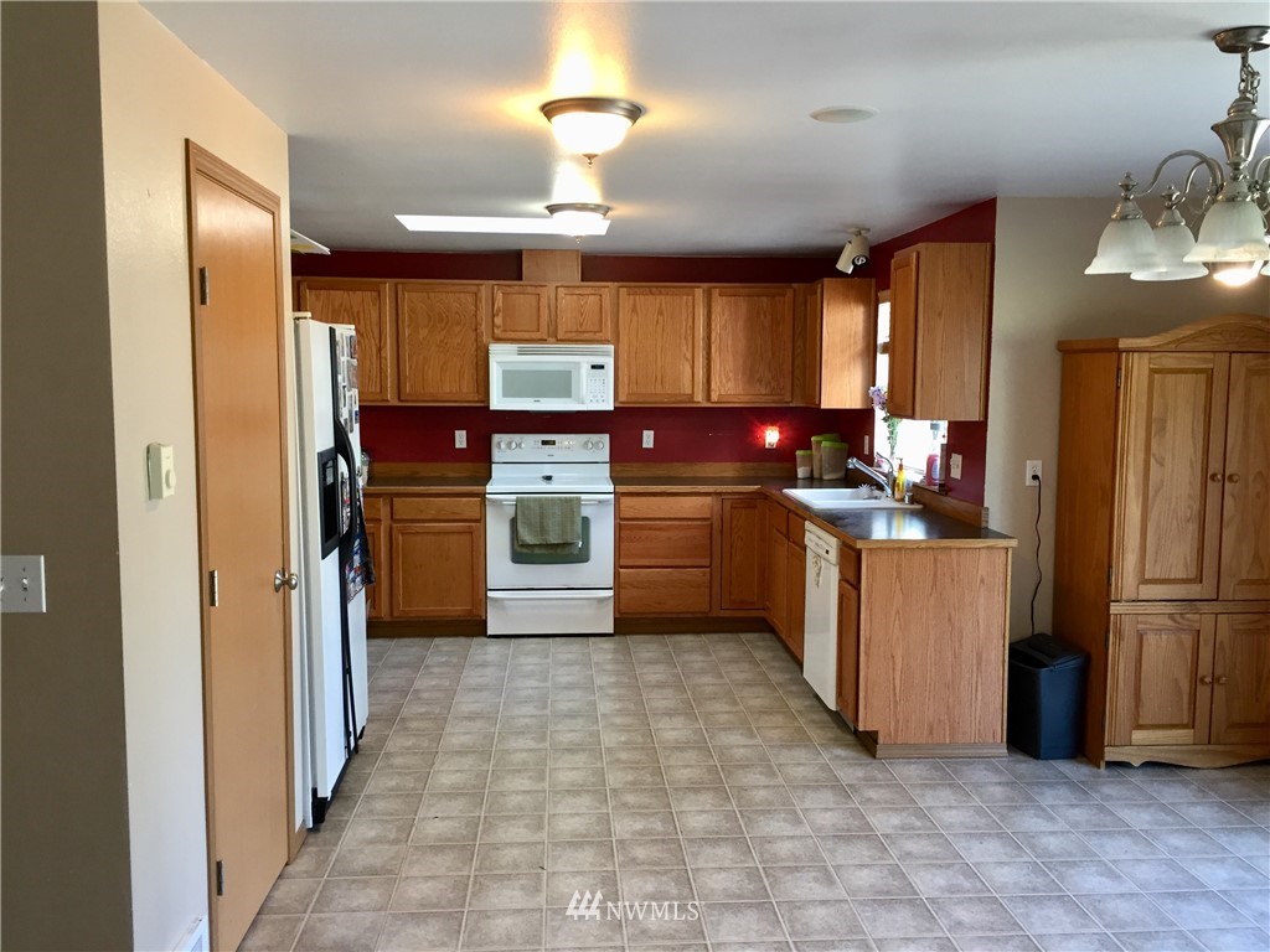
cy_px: 476
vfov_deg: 48.2
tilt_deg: -4.1
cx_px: 635
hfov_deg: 61.7
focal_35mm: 29
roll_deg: +0.1
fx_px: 1064
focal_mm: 4.15
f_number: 2.2
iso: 80
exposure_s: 1/30
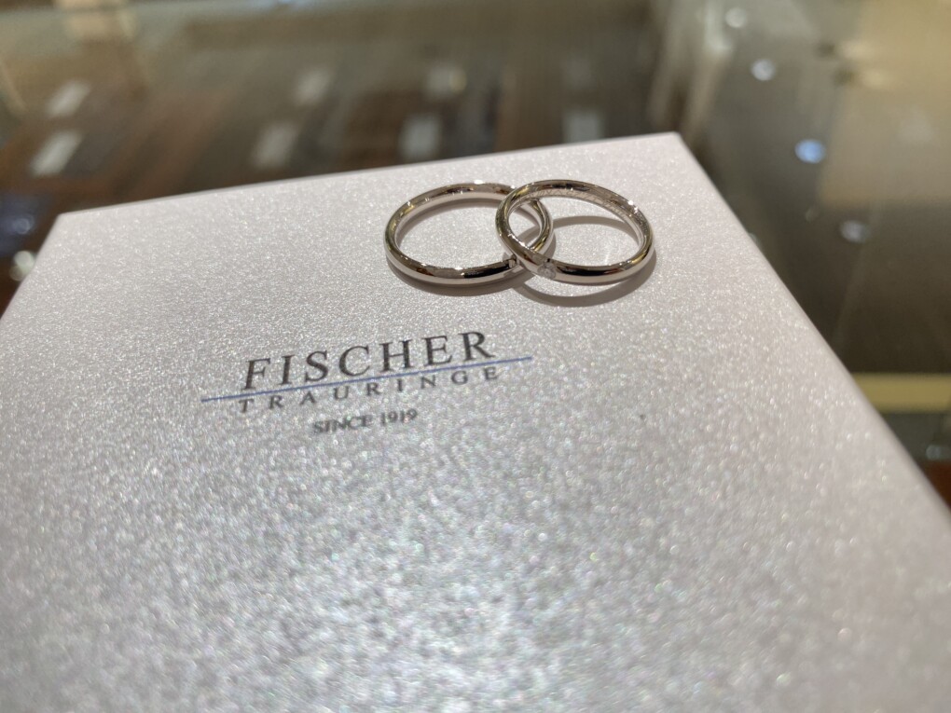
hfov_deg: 69.4
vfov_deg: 54.9
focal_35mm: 25
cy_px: 356
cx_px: 476
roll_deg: +5.8
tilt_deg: -41.4
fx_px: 687
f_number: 1.8
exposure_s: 1/120
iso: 50
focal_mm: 4.25
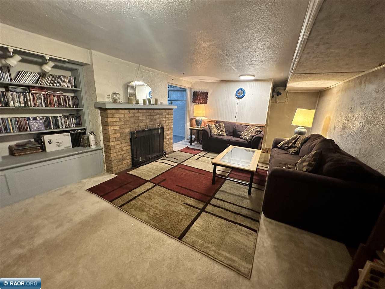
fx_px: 156
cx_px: 192
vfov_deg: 85.7
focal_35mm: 14
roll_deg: -3.2
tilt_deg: -14.1
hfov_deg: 102.1
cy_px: 144
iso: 640
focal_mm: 2.22
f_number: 2.2
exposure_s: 1/60
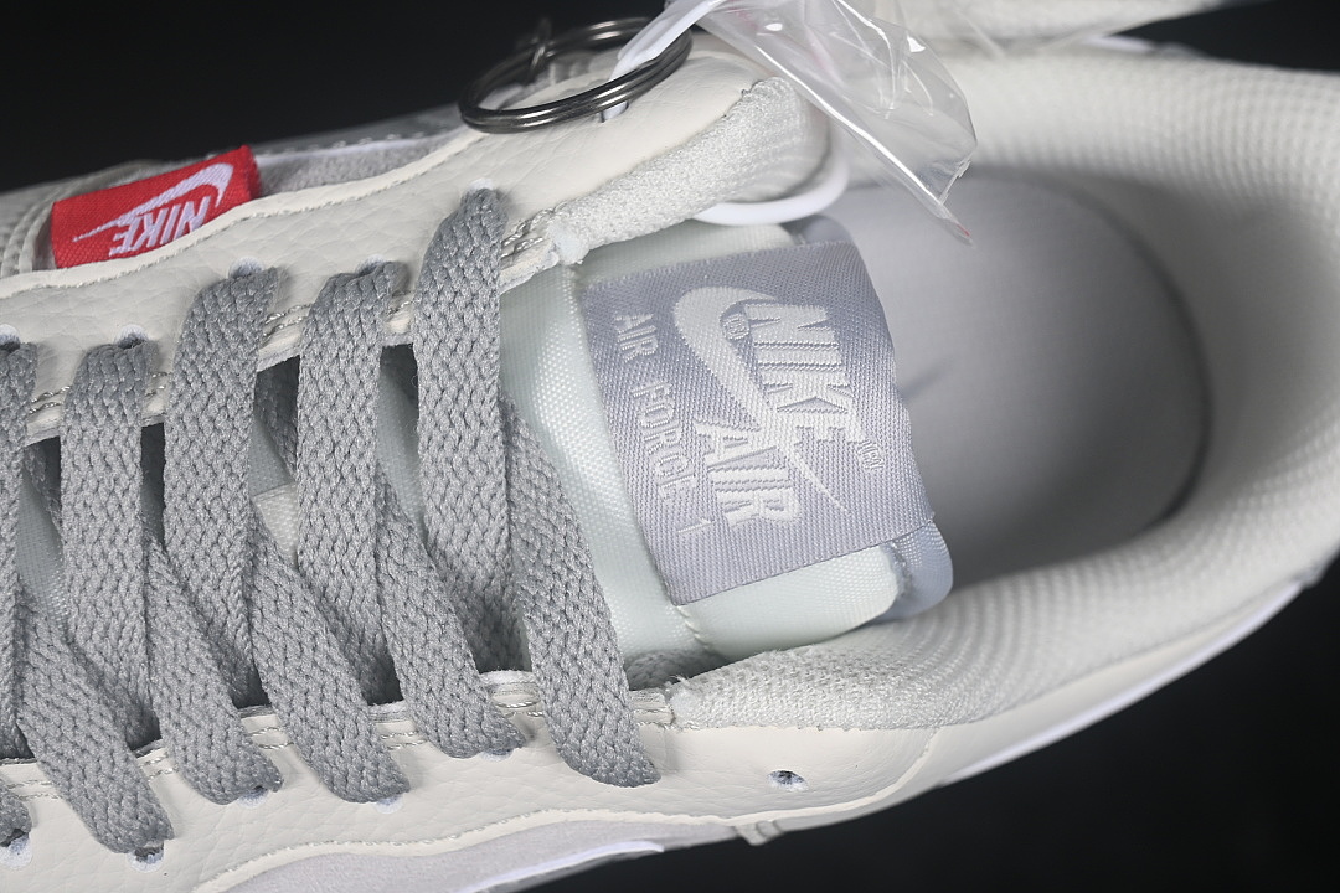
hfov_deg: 27.0
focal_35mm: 75
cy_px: 446
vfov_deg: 18.2
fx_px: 2791
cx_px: 670
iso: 160
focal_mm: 50
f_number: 7.1
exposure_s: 1/80
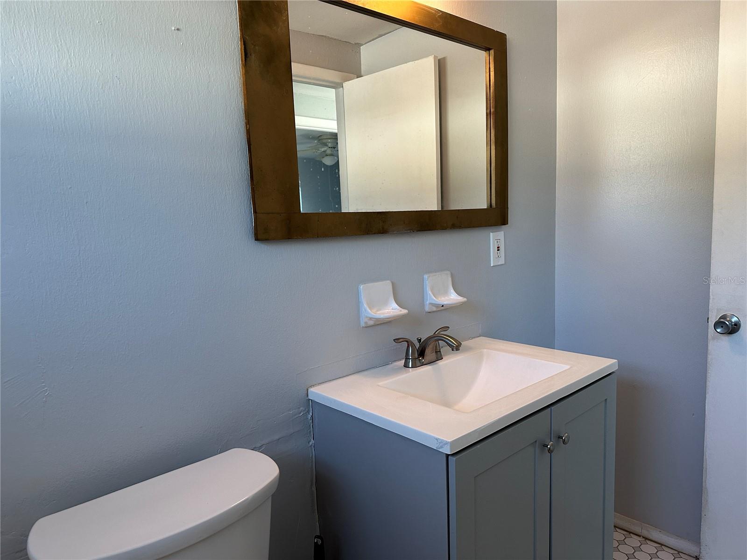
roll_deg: +1.6
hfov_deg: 71.6
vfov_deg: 56.8
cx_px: 374
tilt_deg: -6.6
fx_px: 518
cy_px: 280
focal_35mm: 24
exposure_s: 1/120
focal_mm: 6.86
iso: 160
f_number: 1.78
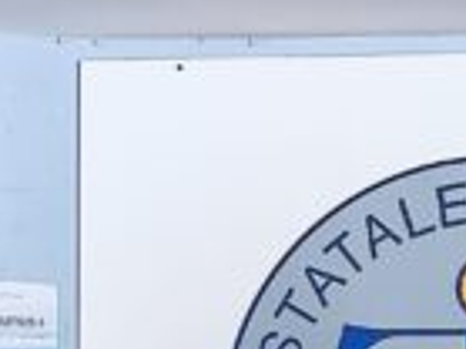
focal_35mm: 165
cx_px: 137
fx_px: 2219
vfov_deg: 8.5
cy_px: 688
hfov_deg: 12.0
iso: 328
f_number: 1.79
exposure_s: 1/50
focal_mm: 4.71
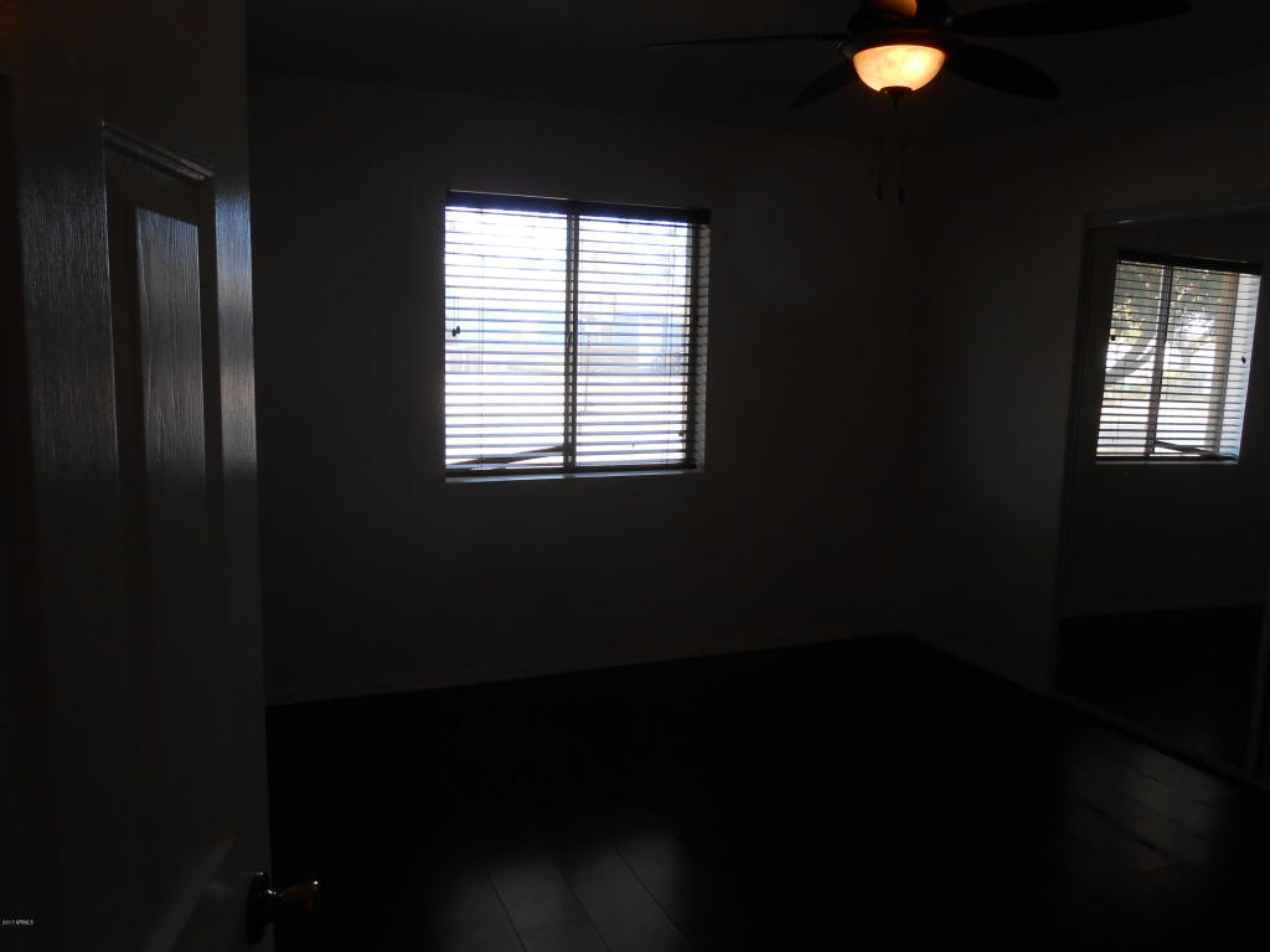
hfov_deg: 67.3
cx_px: 635
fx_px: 954
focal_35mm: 26
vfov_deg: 53.1
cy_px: 476
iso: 80
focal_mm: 4.6
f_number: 3.5
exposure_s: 1/50
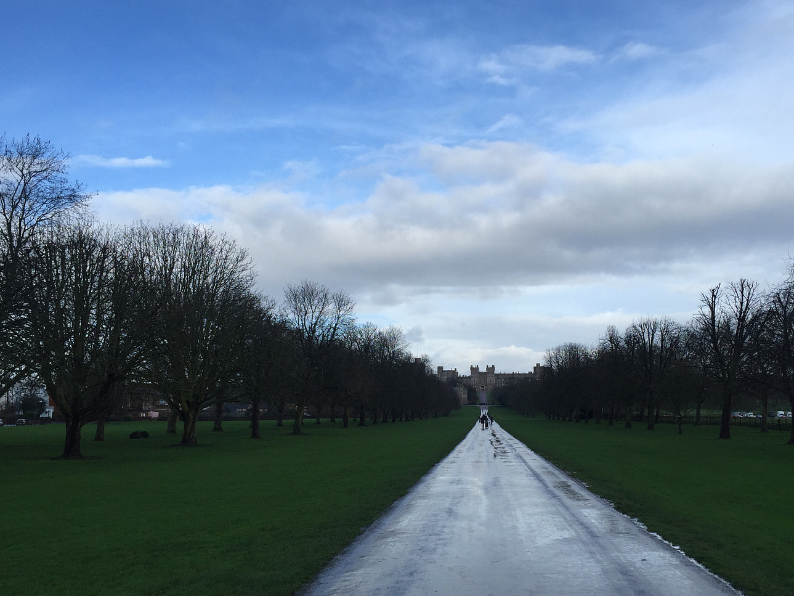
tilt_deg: +3.6
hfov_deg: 51.2
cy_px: 364
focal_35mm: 36
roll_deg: +0.2
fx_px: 826
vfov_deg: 39.5
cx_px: 455
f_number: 2.2
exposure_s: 1/1199
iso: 32
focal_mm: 4.15
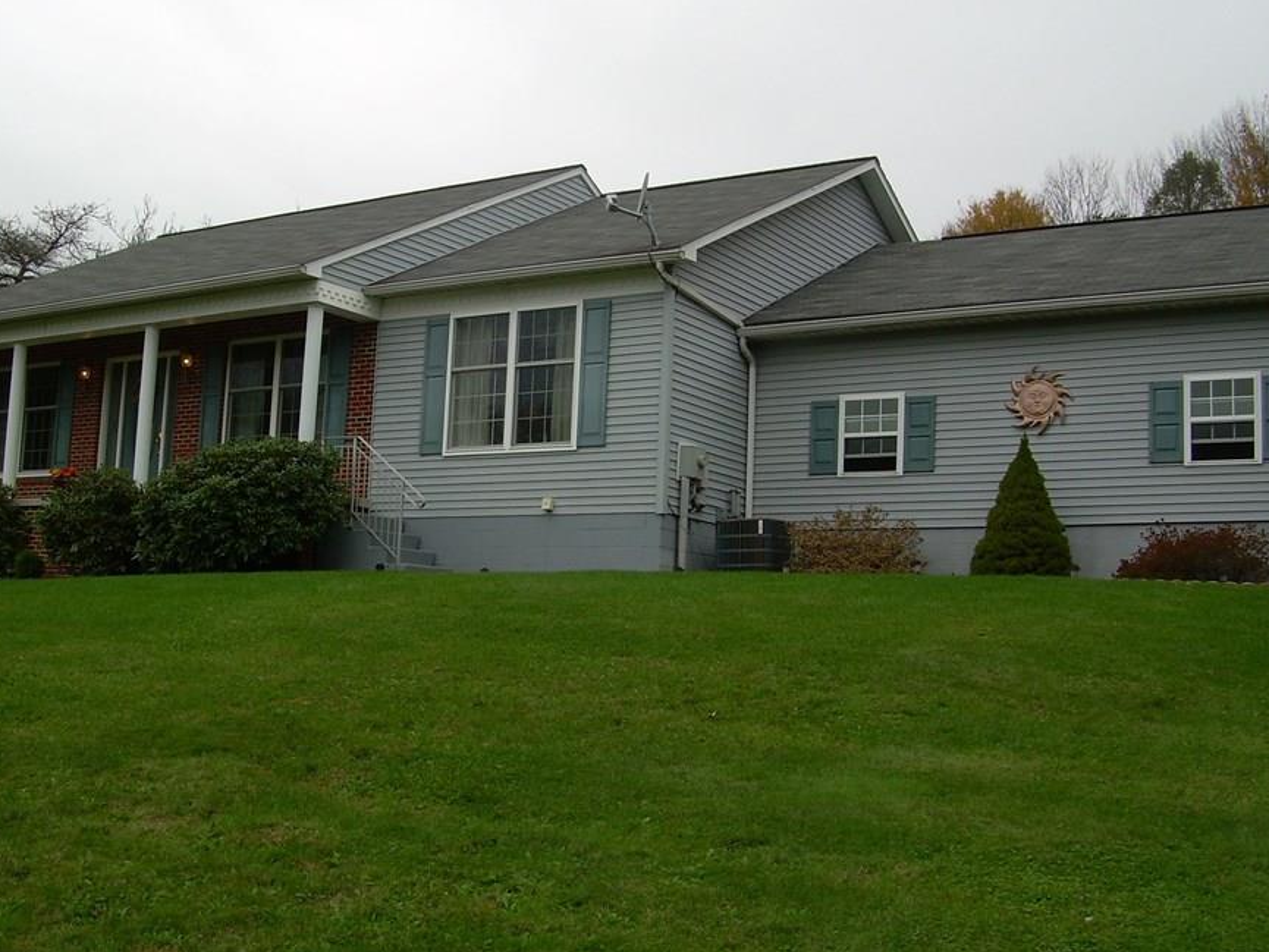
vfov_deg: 32.2
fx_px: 1650
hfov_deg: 42.0
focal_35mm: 45
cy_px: 464
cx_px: 553
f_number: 4.6
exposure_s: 1/177
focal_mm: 6.3
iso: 50
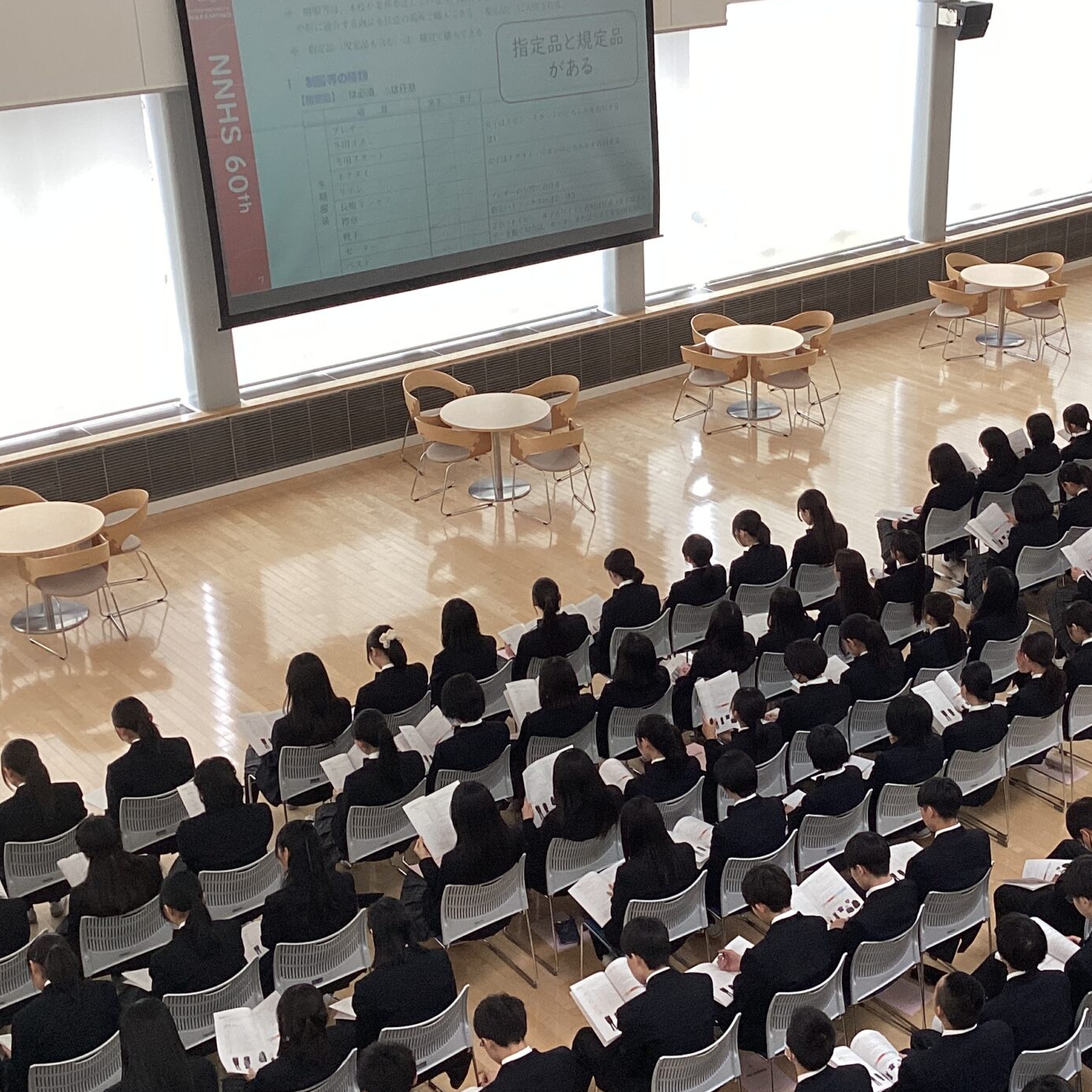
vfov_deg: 33.4
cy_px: 542
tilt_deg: -24.1
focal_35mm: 51
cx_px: 735
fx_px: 1820
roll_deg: -0.2
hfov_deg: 33.1
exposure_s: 1/120
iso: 80
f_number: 2.4
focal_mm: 3.3
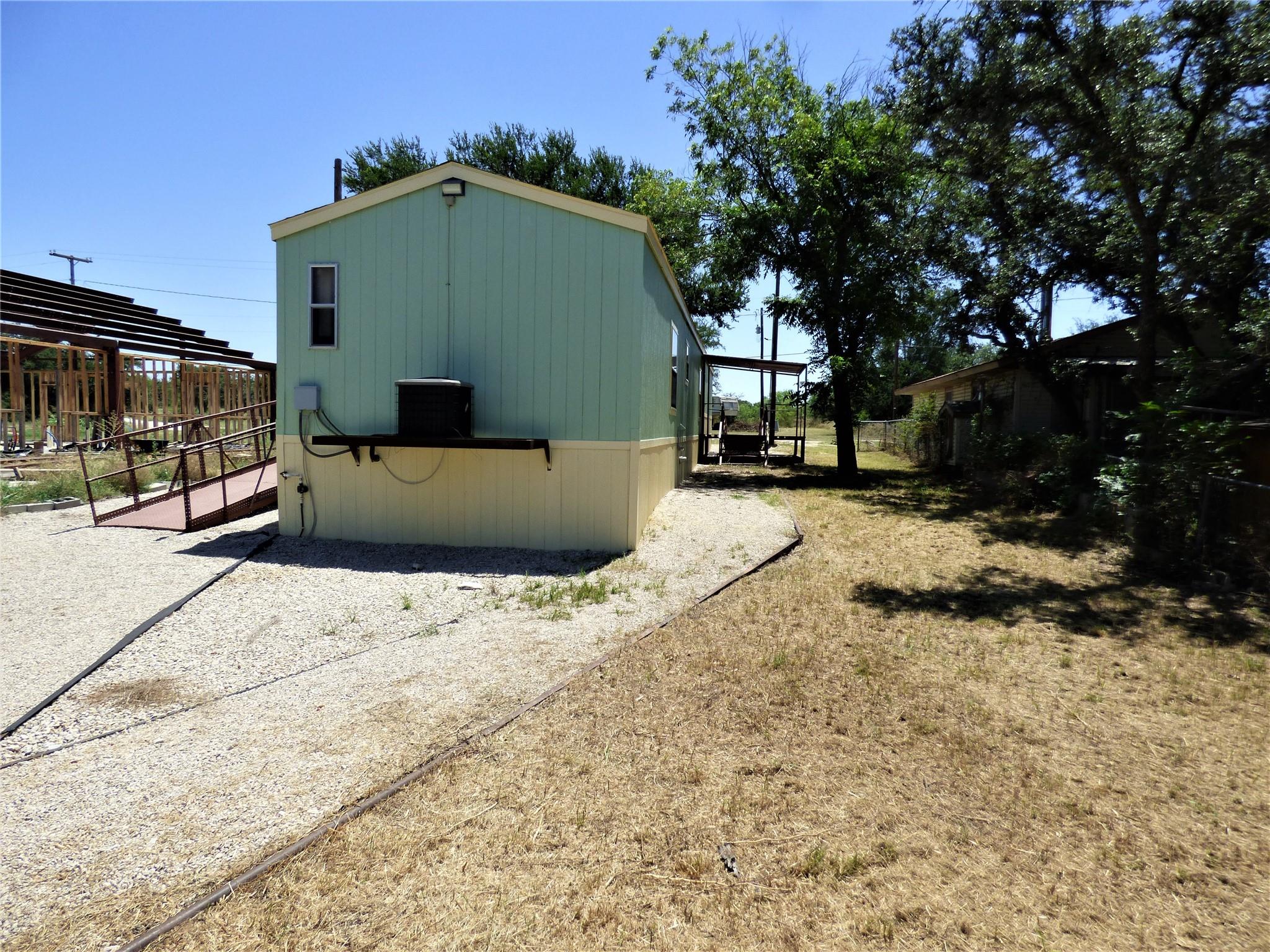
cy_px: 476
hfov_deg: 81.7
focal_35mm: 20
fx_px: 734
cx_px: 635
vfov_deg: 66.0
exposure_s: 1/1600
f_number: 2.8
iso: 100
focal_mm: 3.58
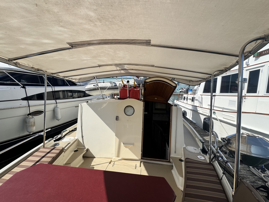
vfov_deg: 85.7
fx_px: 109
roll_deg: -0.9
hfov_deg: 102.1
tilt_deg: -5.4
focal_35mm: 14
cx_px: 134
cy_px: 101
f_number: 2.2
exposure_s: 1/2273
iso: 50
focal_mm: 2.22
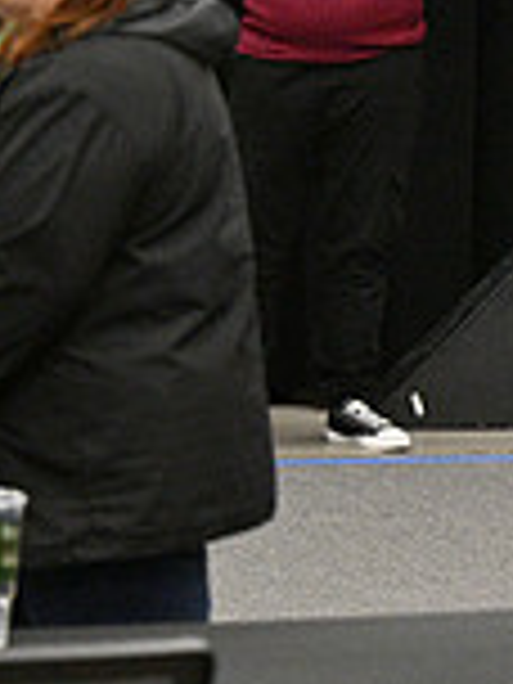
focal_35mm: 355
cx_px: 1251
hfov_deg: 4.1
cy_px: 65
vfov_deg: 5.6
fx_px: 7015
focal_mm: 97
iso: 6400
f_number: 2.8
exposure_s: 1/800
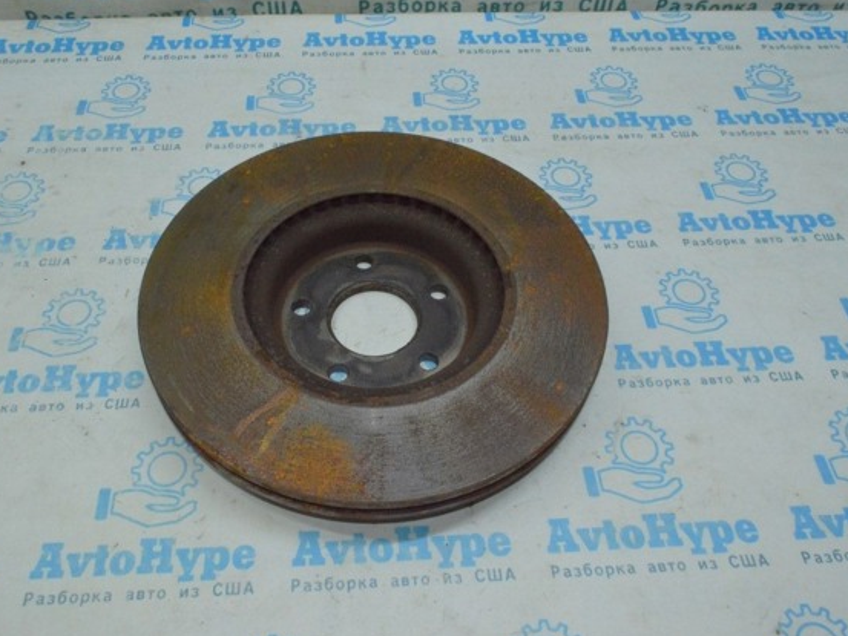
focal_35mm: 30
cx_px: 371
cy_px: 320
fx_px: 735
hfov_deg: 59.8
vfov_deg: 46.8
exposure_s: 1/60
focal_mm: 18
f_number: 22
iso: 5600
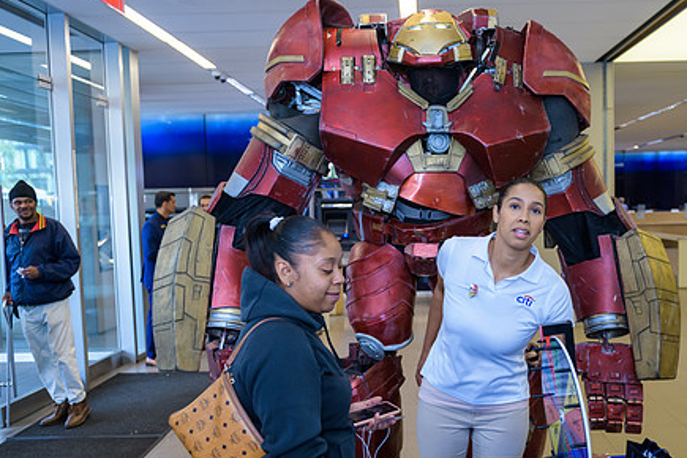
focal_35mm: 32
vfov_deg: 41.1
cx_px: 417
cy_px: 247
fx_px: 611
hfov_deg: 58.2
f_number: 3.2
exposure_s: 1/125
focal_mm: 24
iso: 800
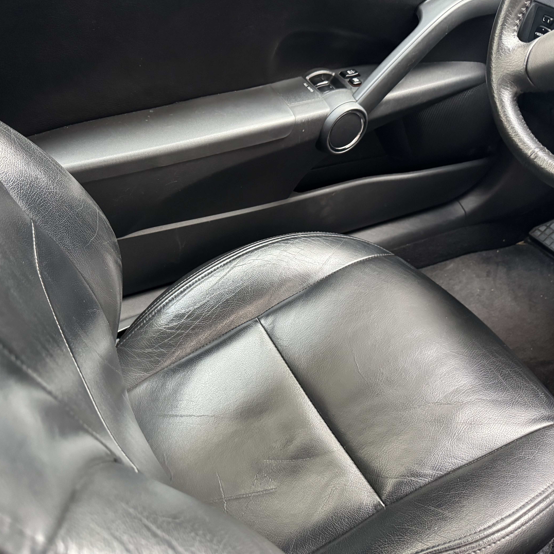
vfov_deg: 55.6
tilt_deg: -46.2
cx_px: 227
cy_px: 283
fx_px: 525
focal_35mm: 29
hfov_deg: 55.3
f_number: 1.78
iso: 800
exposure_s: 1/60
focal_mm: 6.76
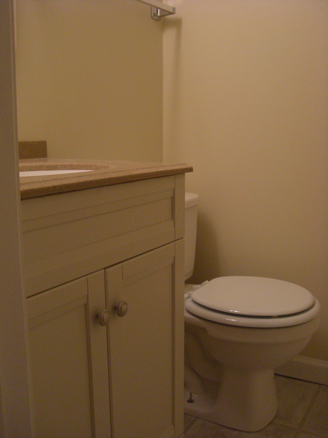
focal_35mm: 38
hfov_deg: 37.7
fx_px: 480
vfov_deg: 49.0
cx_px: 164
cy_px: 219
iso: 200
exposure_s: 1/125
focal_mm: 6.2
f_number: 2.7
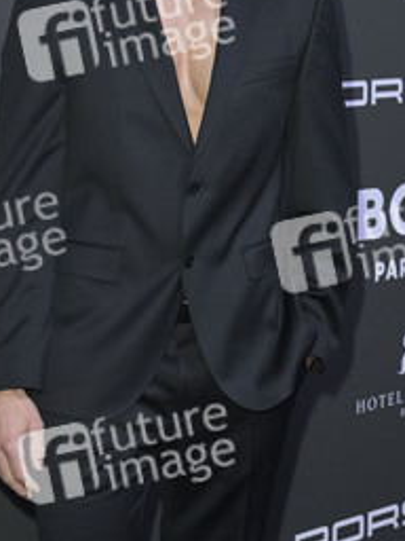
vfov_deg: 20.9
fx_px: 1451
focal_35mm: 93
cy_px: 137
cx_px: 188
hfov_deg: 15.9
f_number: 5.6
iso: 1000
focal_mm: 62
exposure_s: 1/250
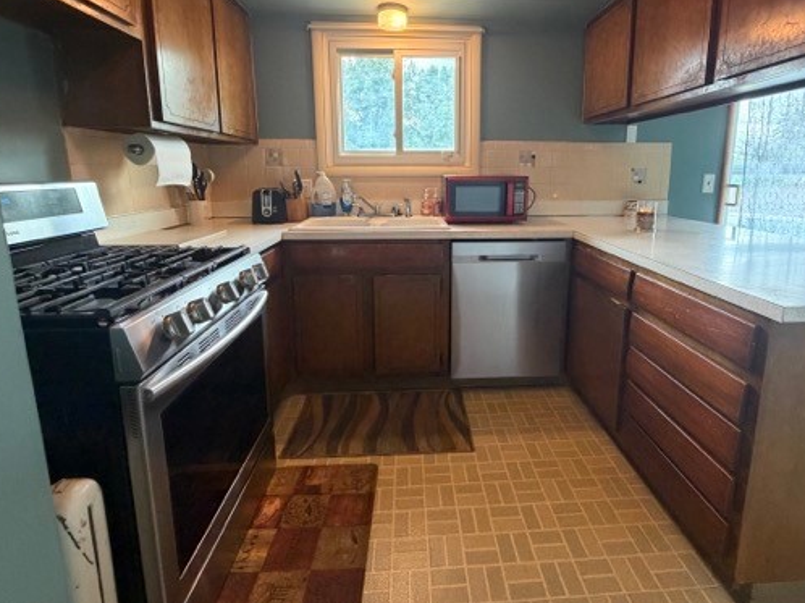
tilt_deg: -10.4
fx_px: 418
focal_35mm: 18
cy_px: 239
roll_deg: +0.3
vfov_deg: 70.8
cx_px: 441
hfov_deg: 87.5
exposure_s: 1/60
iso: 400
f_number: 2.2
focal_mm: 2.22
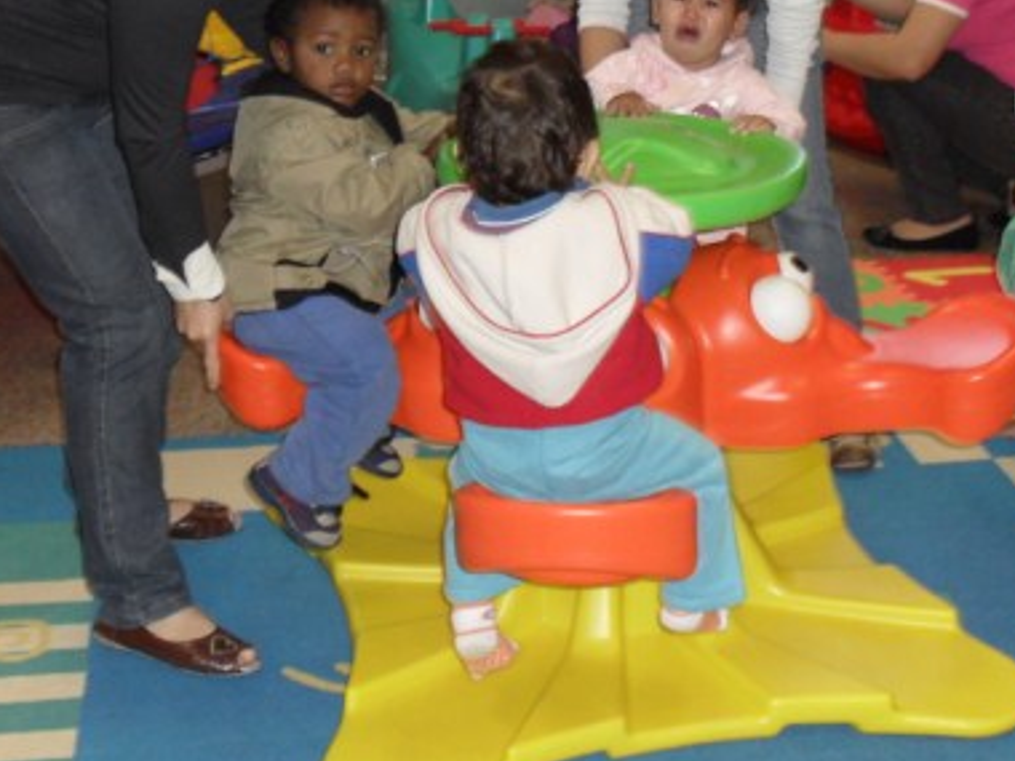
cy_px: 232
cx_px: 628
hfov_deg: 32.6
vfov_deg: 24.6
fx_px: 1730
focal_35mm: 59
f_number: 3.2
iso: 200
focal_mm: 6.3
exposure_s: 1/45
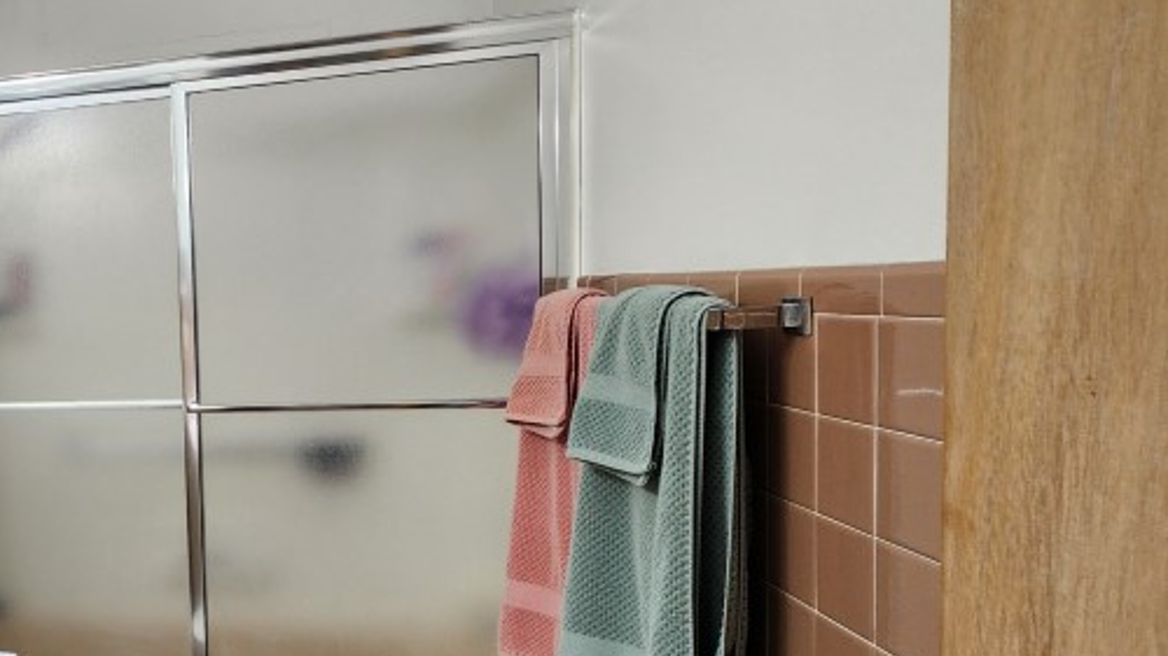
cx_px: -23
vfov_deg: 40.1
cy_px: 369
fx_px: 898
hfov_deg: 51.5
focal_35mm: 29
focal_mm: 2.2
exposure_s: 1/60
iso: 160
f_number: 2.2
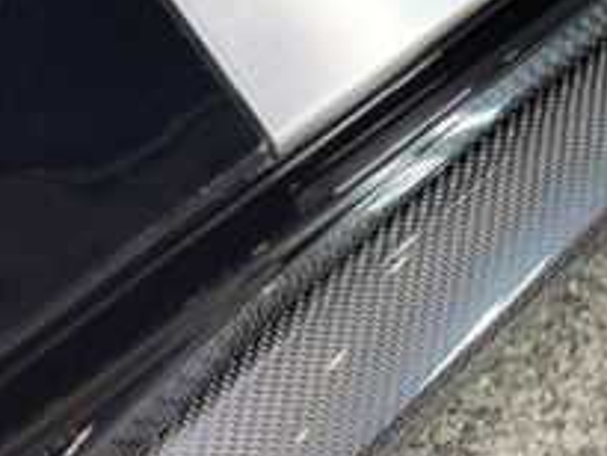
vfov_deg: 17.7
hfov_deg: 24.1
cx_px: 684
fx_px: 1316
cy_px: -219
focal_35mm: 75
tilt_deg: -45.8
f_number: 1.78
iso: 125
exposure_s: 1/60
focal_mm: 6.76
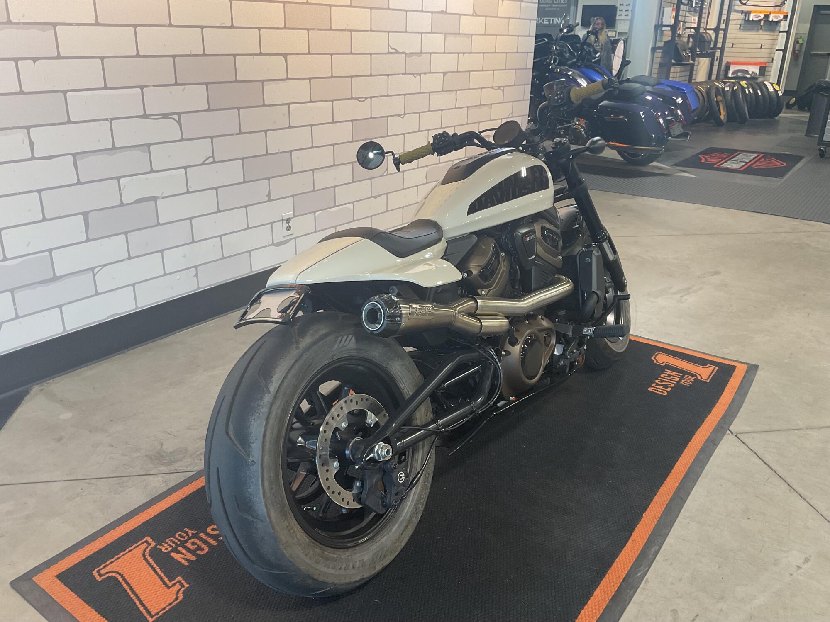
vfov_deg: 48.2
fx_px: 695
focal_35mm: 29
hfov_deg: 61.7
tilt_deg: -22.5
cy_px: 311
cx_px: 415
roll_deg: +0.1
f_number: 1.8
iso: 64
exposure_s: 1/50
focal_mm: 3
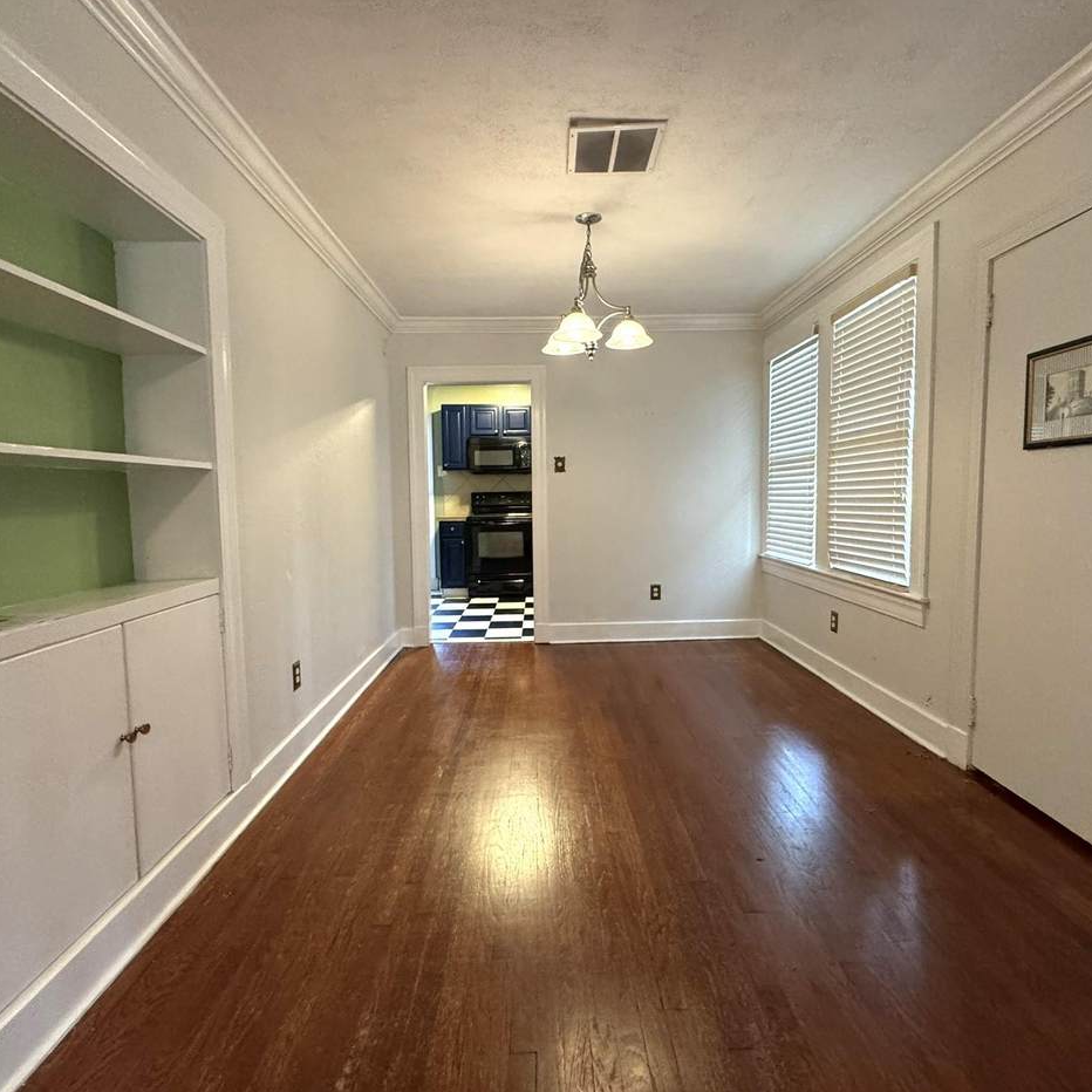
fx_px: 607
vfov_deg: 84.0
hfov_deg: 84.0
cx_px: 555
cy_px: 540
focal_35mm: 17
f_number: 2.2
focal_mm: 2.22
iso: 500
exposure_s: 1/60
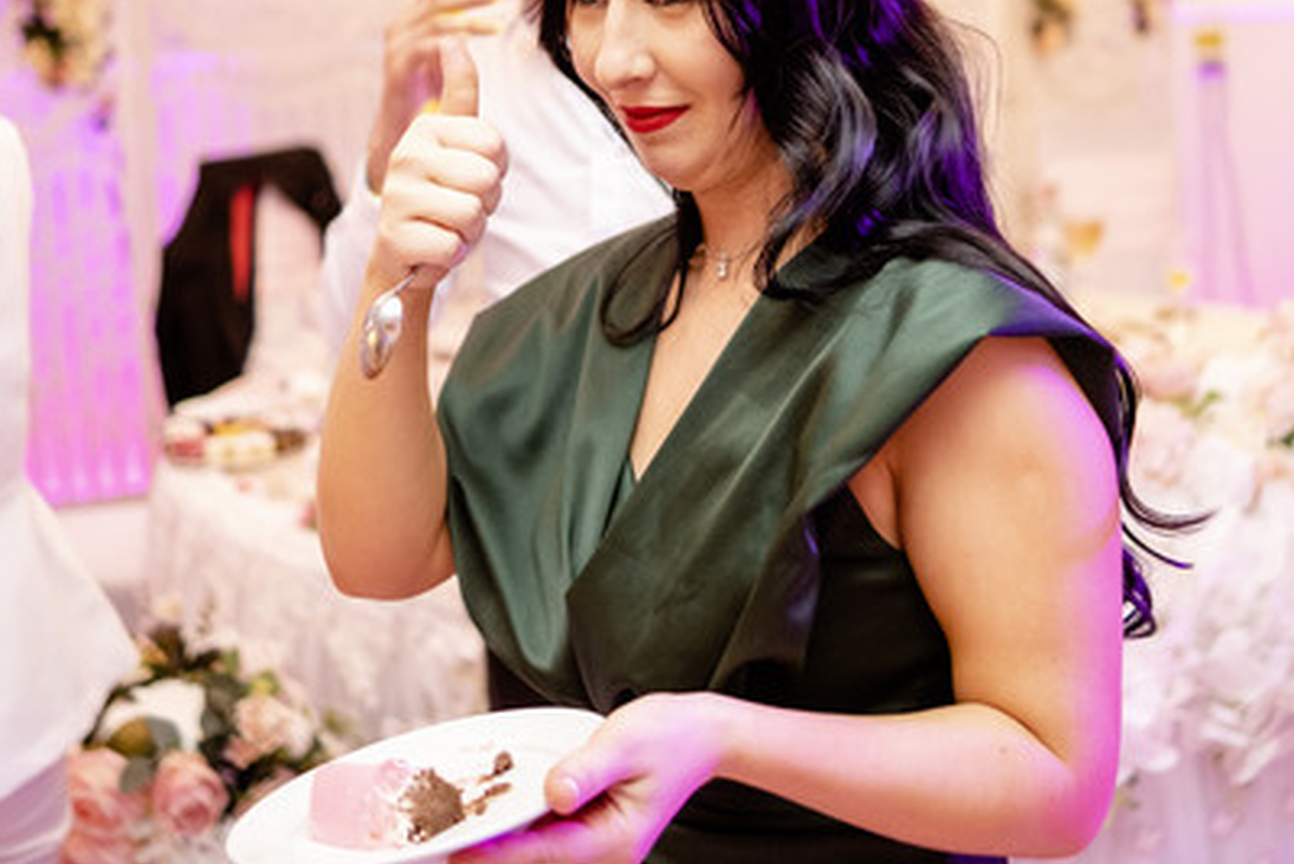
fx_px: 2014
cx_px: 705
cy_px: 183
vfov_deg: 23.9
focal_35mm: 56
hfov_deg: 35.6
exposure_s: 1/160
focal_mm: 23
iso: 800
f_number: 1.4
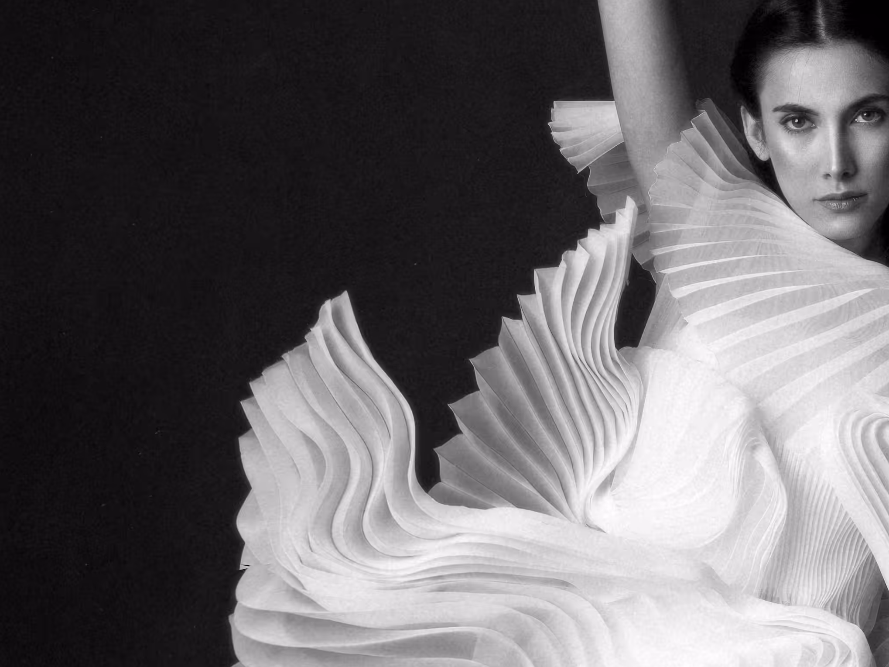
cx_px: 843
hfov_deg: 13.7
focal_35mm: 142
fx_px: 3646
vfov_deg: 10.3
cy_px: 726
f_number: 10
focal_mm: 50
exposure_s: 1/125
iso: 400
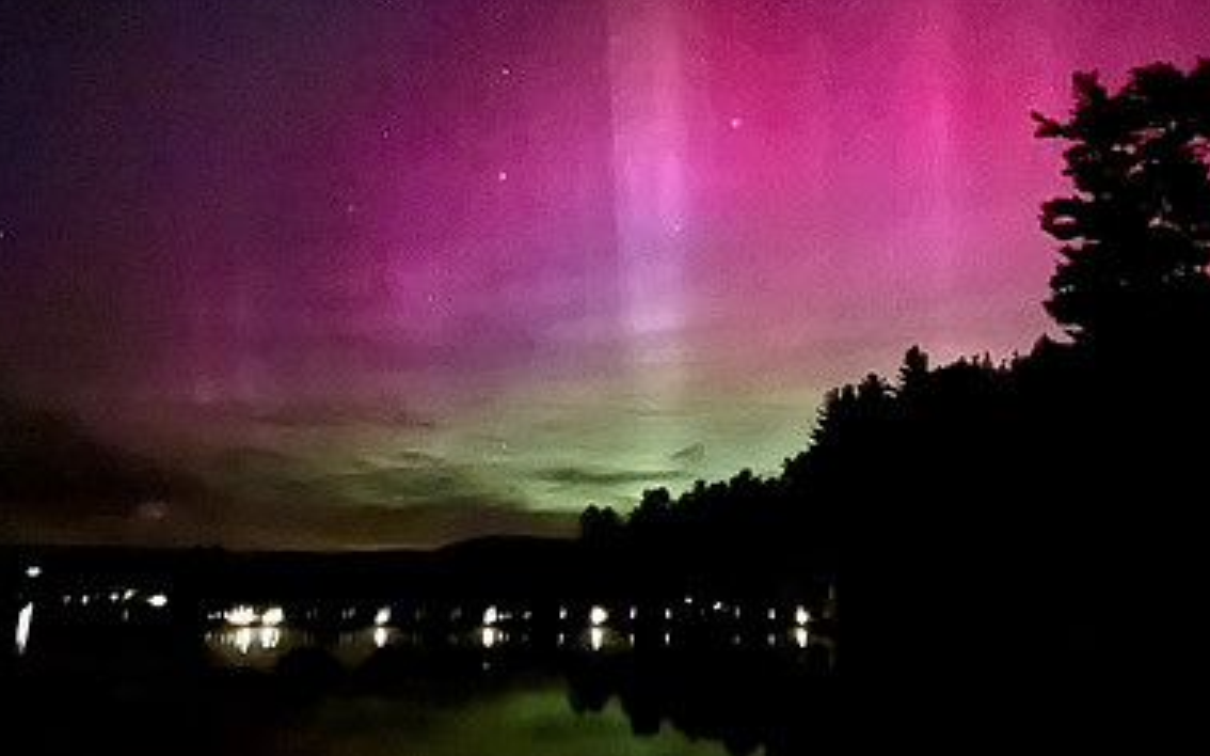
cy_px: 194
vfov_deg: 32.2
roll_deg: -1.3
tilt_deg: +16.8
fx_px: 1286
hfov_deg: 49.6
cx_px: 794
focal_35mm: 39
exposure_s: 1
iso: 12500
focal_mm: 6.86
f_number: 1.78
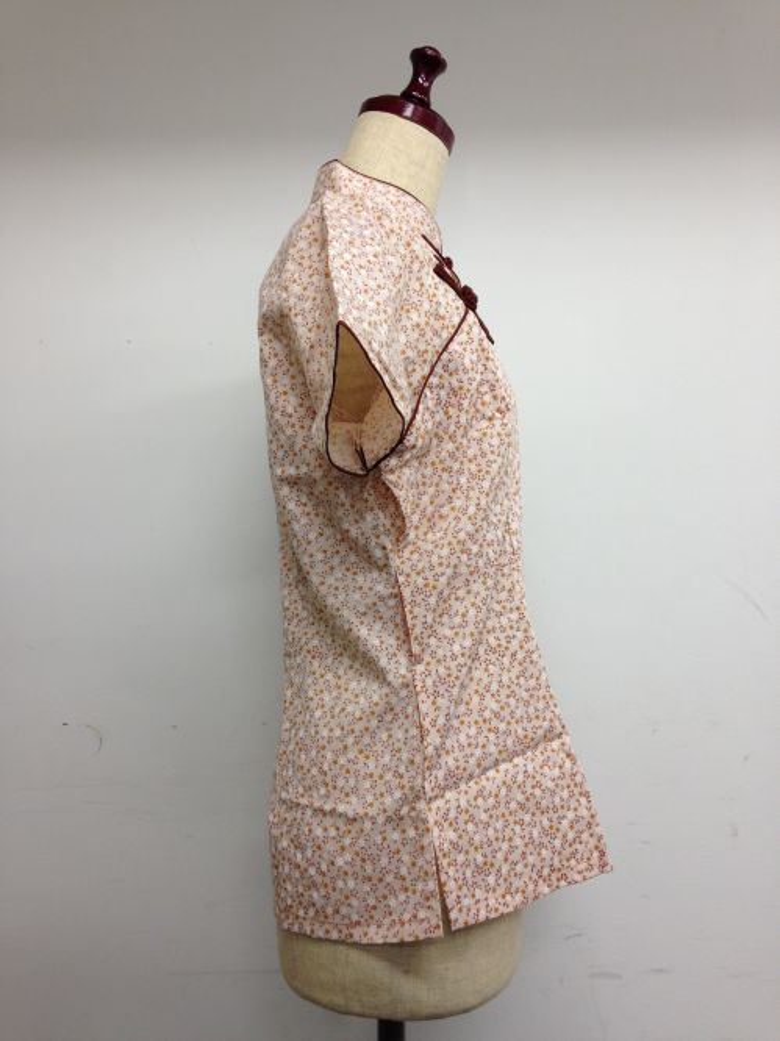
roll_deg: +1.1
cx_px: 390
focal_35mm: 33
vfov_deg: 55.4
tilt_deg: +2.4
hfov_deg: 42.9
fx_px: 992
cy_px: 520
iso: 50
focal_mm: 4.12
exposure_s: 1/25
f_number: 2.4
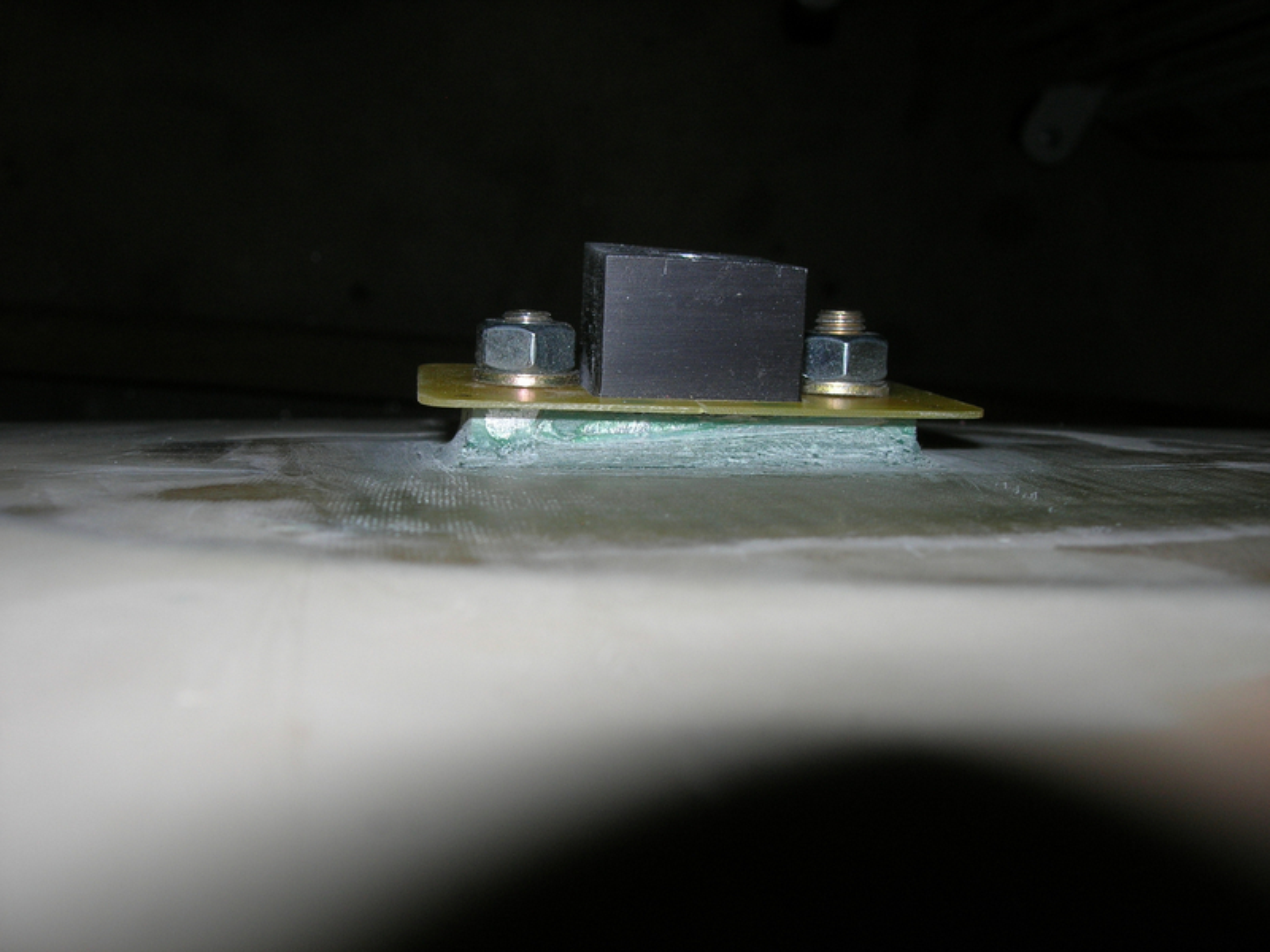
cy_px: 476
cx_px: 635
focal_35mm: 38
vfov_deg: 37.7
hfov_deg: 49.0
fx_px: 1394
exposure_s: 1/60.1
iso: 64
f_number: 4.8
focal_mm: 7.8
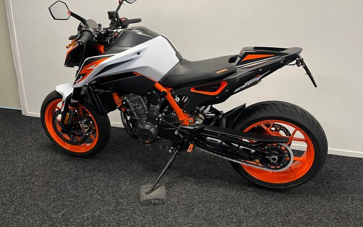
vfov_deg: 44.4
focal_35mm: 28
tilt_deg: -16.0
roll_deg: -0.3
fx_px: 277
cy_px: 94
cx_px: 183
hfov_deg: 66.5
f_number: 1.6
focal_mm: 5.1
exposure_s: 1/50
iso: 80
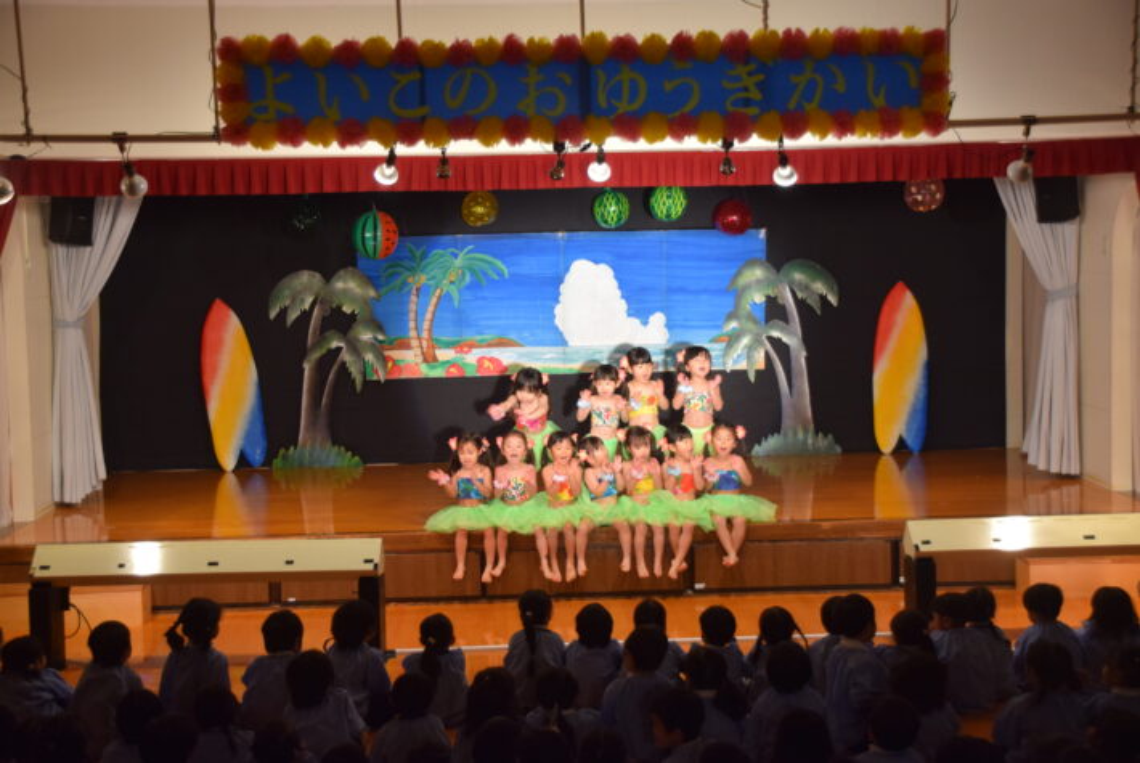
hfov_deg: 24.6
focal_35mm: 82
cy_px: 382
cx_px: 570
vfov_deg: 16.6
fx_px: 2615
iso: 900
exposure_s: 1/60
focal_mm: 55
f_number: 4.8
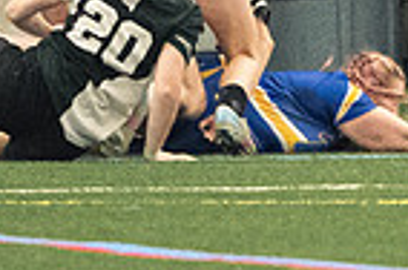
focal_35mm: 1796
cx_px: 527
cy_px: 225
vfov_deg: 0.8
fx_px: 20309
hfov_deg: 1.2
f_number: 2.8
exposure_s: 1/500
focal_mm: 200
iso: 10000
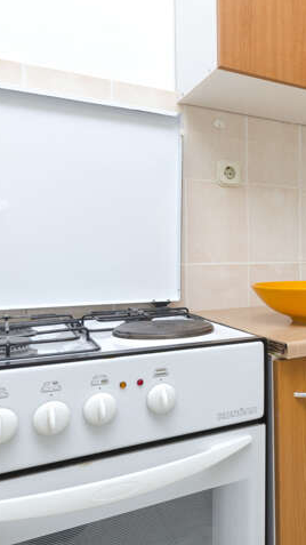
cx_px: 312
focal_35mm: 33
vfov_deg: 59.7
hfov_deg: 32.6
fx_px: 474
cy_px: 260
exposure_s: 1/160
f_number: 8
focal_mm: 13
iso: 100
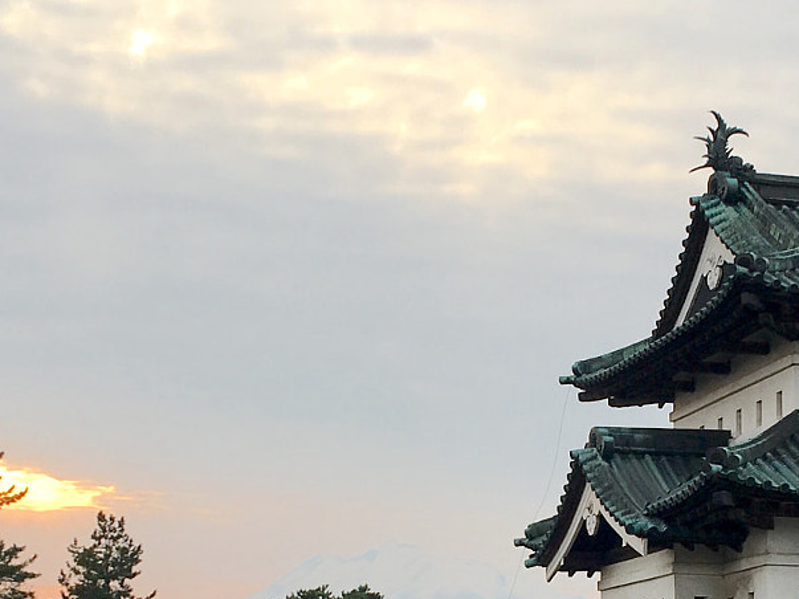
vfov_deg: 18.9
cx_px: 541
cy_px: 521
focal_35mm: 77
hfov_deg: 25.2
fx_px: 1777
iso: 25
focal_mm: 4.15
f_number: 2.2
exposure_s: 1/418
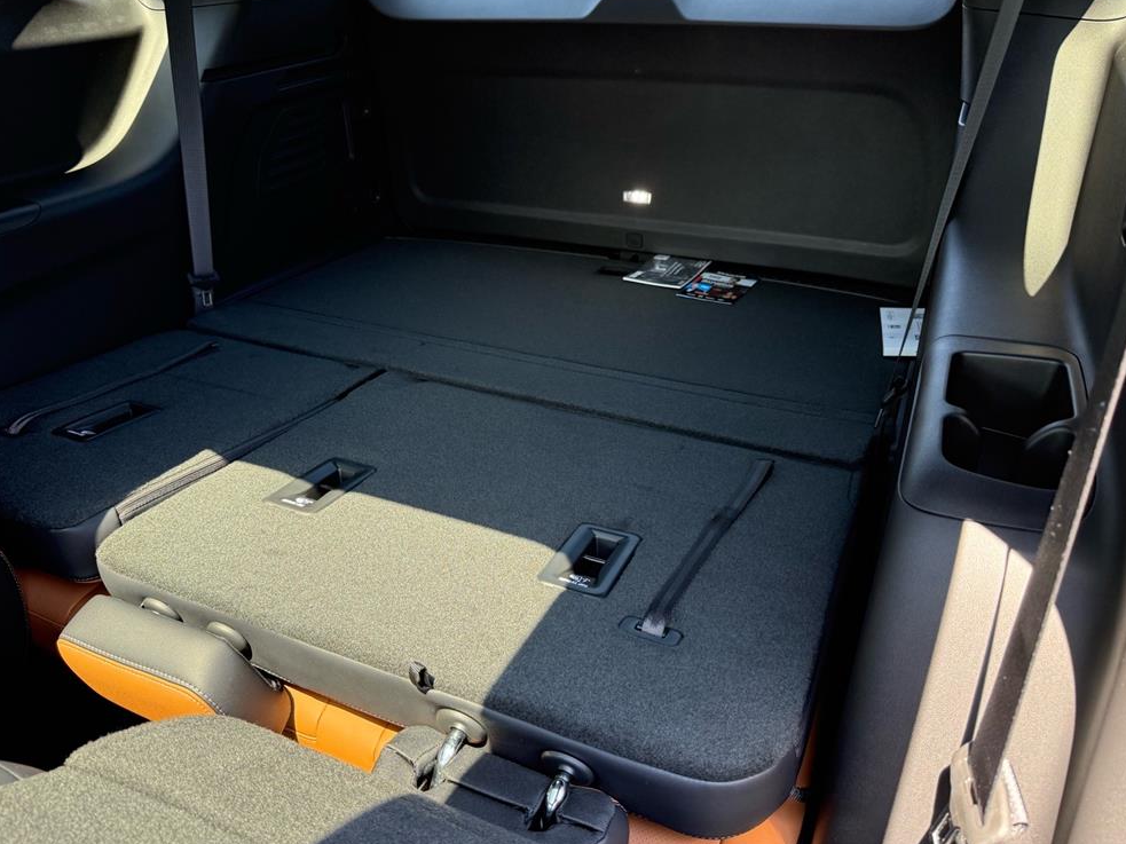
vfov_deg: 54.9
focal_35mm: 25
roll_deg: -0.1
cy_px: 409
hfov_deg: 69.4
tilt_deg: -28.2
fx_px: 813
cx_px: 545
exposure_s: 1/132
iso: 200
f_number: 1.78
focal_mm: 6.76
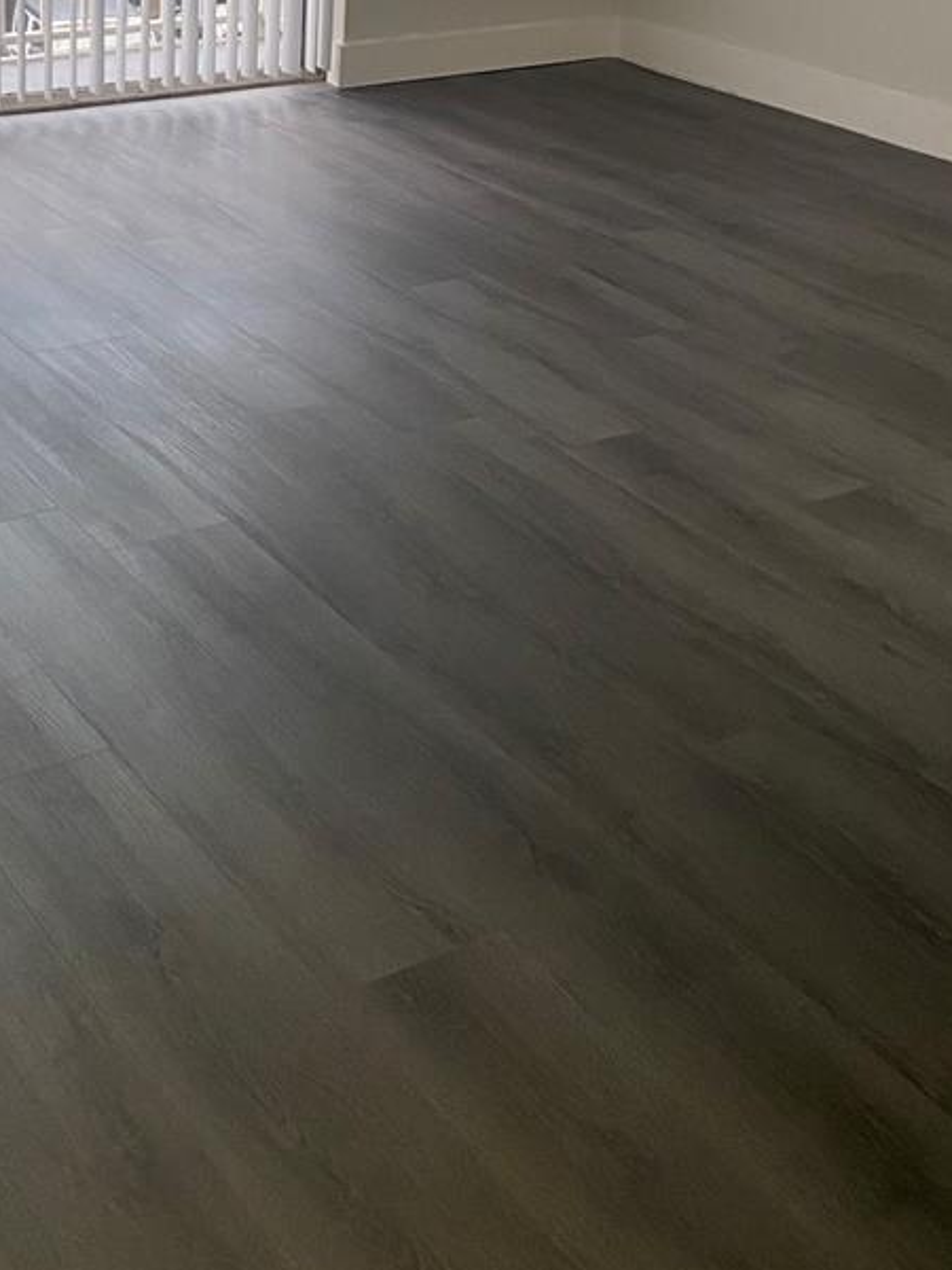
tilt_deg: -14.8
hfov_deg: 27.8
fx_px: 1907
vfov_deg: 34.9
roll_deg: -2.1
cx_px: 303
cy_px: 150
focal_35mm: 52
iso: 160
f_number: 1.8
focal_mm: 4.25
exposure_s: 1/60
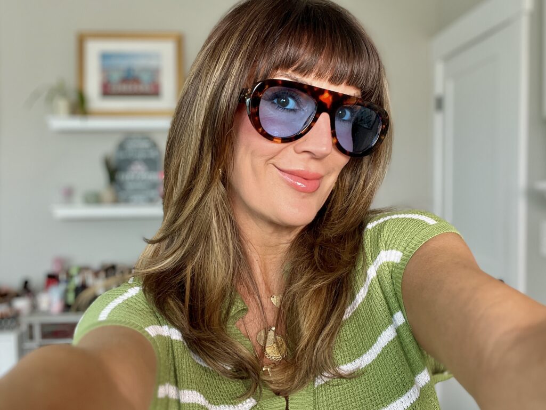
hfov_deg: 60.0
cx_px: 273
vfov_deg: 46.8
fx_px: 473
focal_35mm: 30
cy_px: 205
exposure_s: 1/60
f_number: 2.2
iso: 125
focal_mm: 2.71
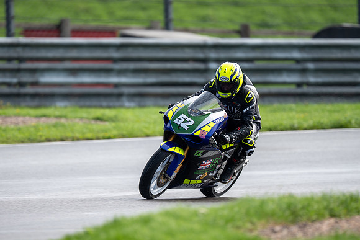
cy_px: 120
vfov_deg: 1.5
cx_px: 180
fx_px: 9002
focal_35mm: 900
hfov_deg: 2.3
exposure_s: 1/500
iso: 80
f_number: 4
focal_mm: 600
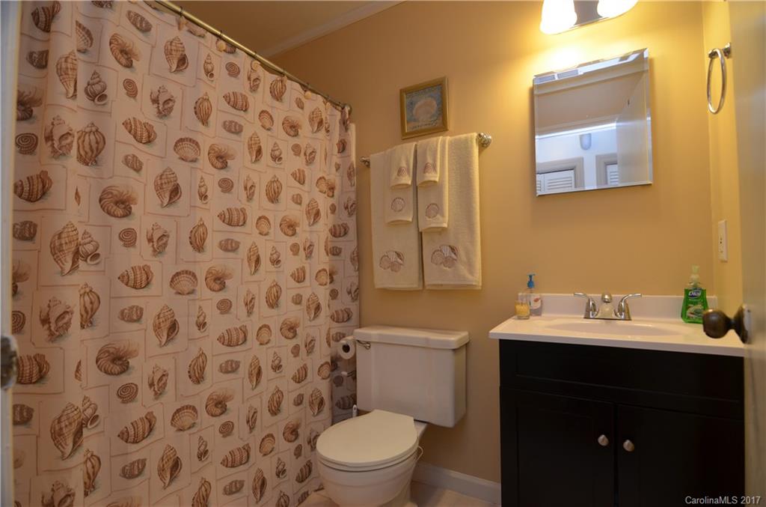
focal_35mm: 16
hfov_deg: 95.1
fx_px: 350
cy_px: 254
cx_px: 383
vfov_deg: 71.7
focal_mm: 11
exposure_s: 1/60
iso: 360
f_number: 4
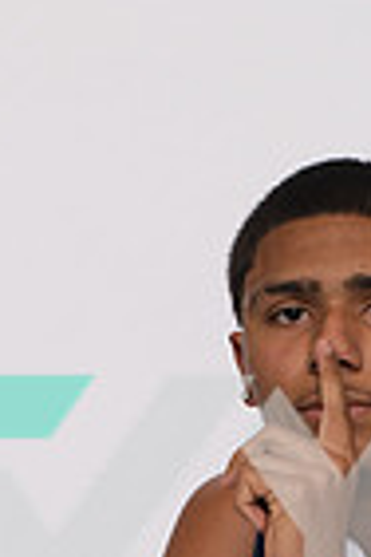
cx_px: 446
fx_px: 2071
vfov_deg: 14.5
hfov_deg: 10.1
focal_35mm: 134
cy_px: 778
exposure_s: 1/320
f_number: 8
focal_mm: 42
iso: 640
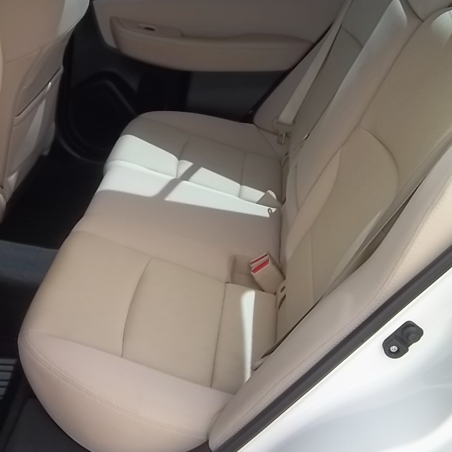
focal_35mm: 52
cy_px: 214
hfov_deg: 32.4
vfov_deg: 32.8
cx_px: 138
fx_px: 768
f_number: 3.86
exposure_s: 1/200
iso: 64
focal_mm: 6.17
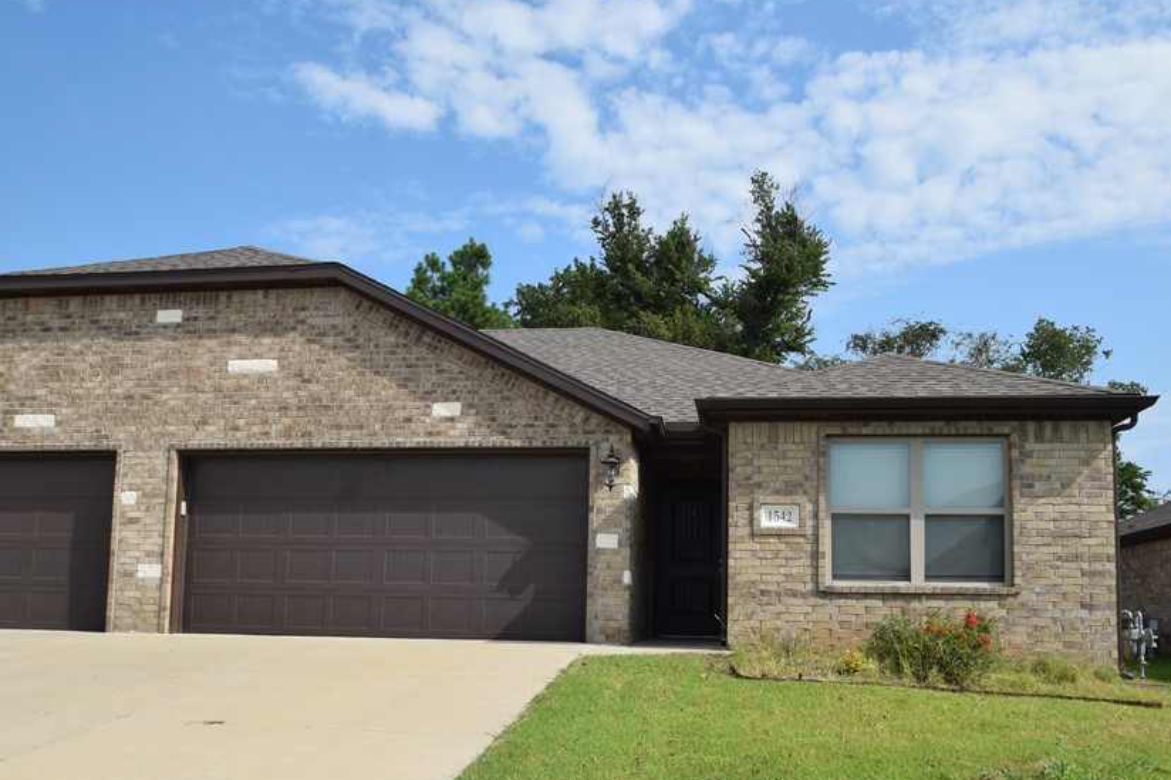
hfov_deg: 62.4
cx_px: 634
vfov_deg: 43.6
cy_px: 496
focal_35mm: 30
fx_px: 964
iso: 200
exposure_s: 1/400
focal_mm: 15
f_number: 10
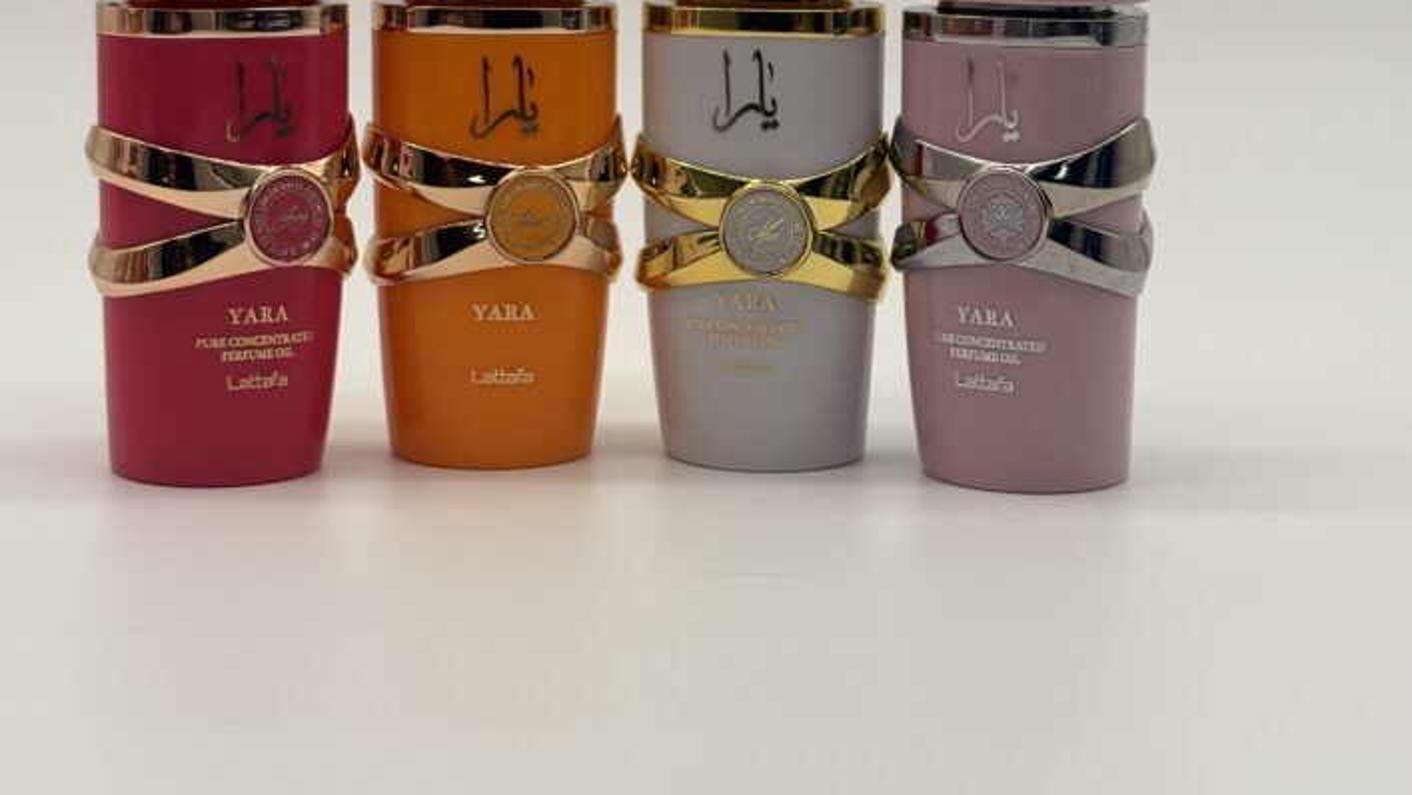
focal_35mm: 82
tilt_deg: -7.6
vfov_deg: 14.7
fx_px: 3071
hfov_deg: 25.9
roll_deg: -0.3
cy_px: 238
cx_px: 703
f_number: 1.6
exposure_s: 1/654
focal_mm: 5.96
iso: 32
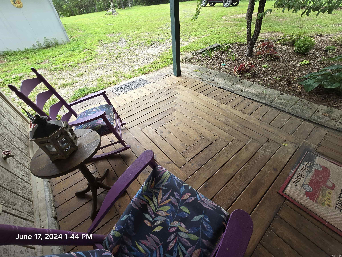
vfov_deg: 89.9
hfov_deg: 106.2
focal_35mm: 13
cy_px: 128
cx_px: 171
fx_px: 128
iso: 50
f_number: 2.2
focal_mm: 2.2
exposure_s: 1/120
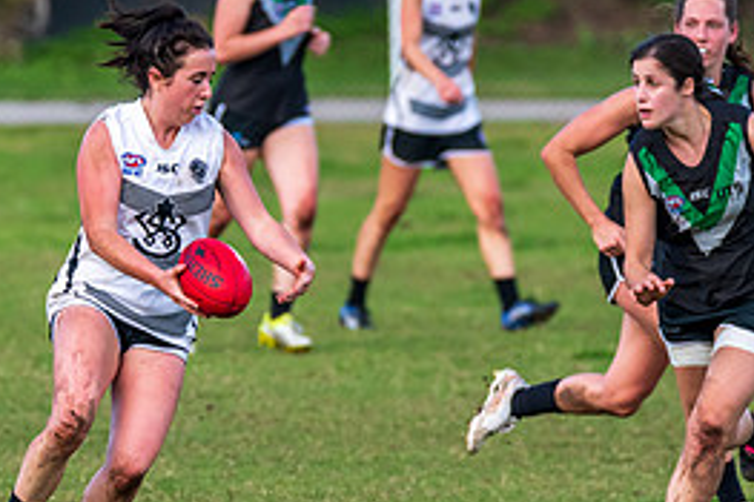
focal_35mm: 902
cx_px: 173
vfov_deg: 1.5
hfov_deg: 2.3
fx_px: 18879
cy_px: 445
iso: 1000
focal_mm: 380
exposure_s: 1/1250
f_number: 6
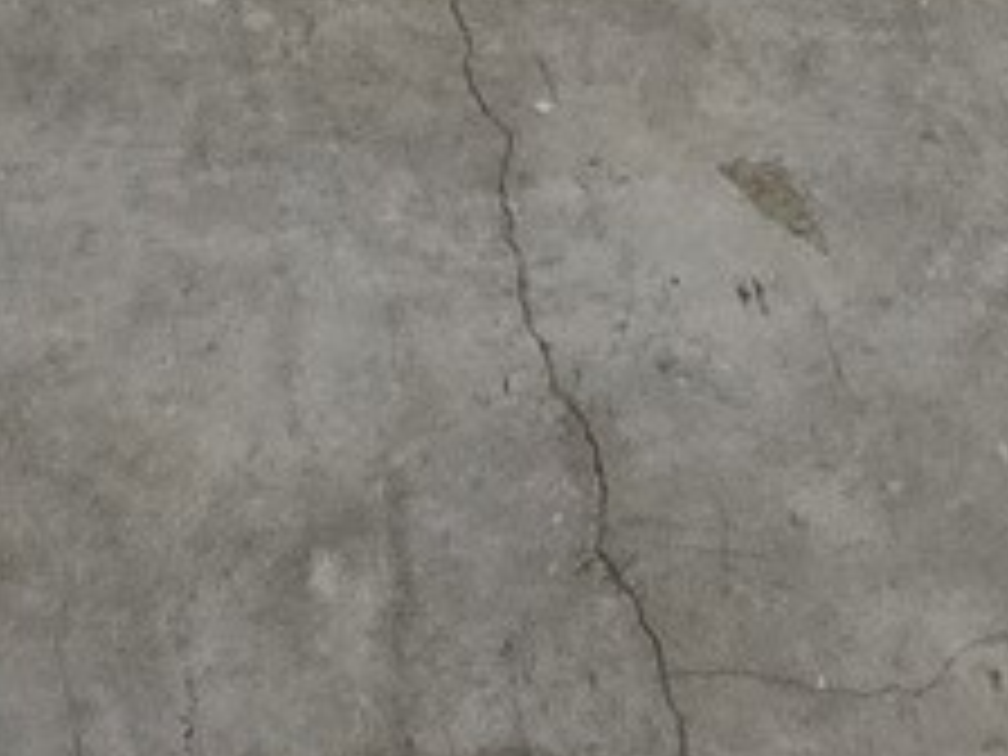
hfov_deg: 21.1
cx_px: 464
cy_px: -1899
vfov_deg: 9.4
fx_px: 2708
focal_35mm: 93
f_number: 2.2
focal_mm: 2.2
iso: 200
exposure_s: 1/60
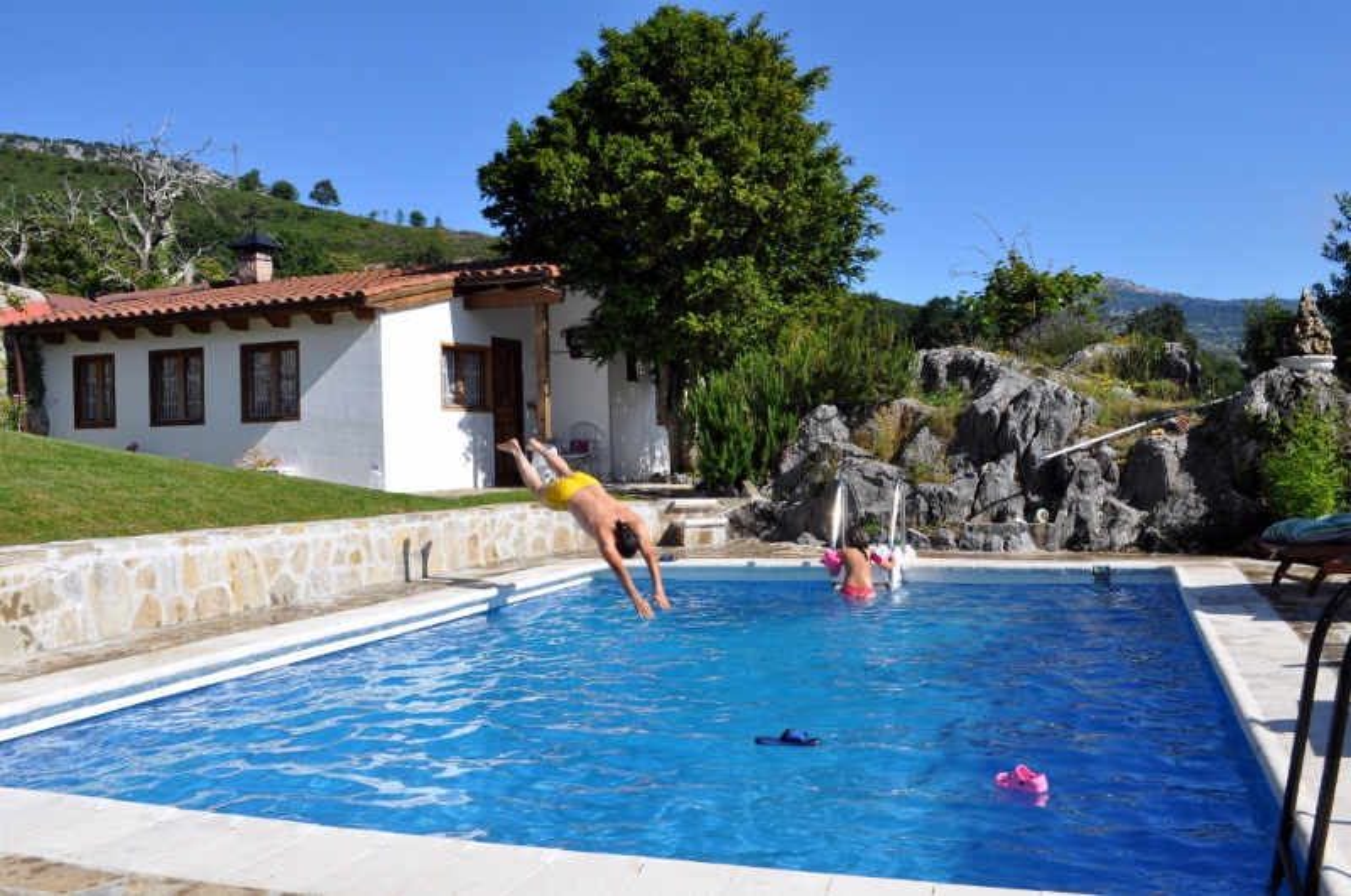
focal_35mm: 33
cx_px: 676
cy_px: 448
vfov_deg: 39.9
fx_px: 1237
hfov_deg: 57.3
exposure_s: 1/200
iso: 200
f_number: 14
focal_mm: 22
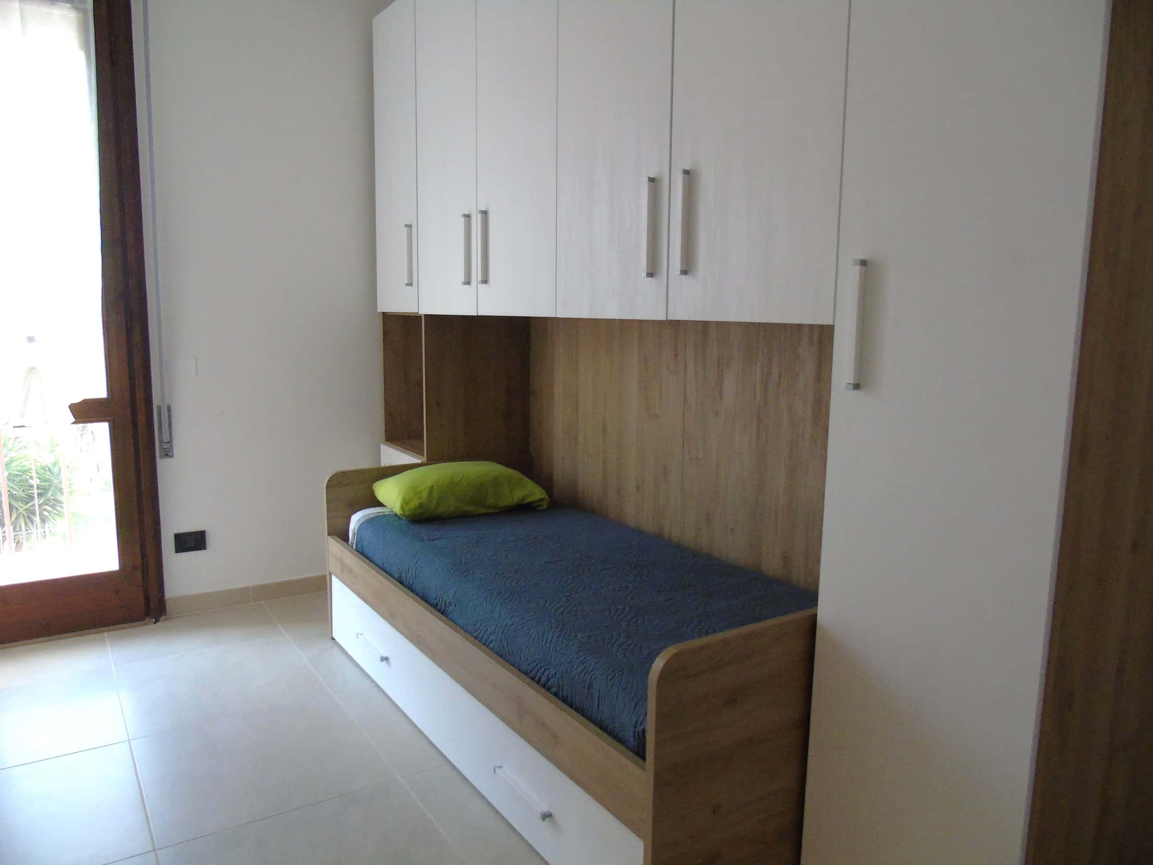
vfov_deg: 54.9
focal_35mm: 25
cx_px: 576
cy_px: 432
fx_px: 833
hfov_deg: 69.4
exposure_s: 1/160
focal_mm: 4.4
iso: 500
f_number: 3.4
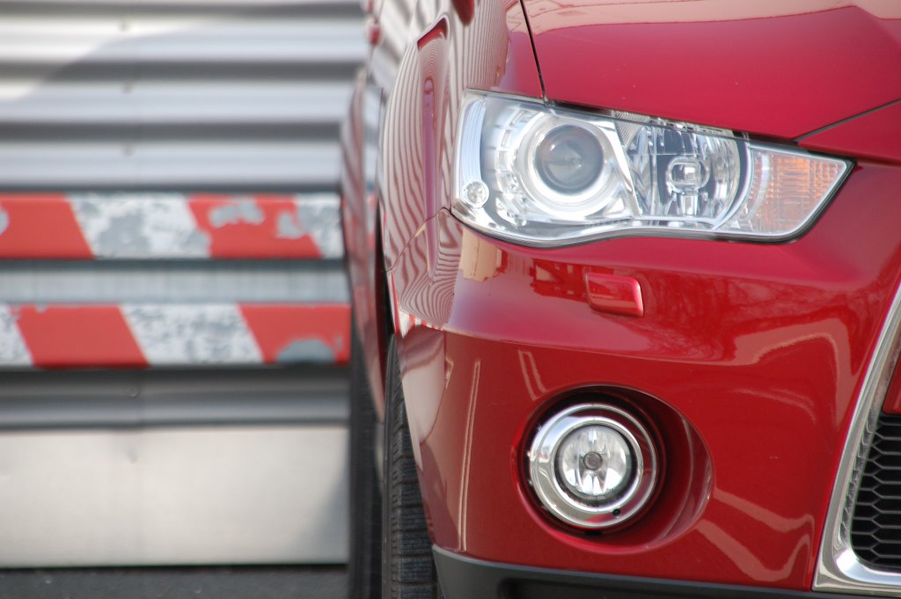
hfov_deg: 7.4
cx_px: 450
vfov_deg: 4.9
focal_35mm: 278
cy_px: 300
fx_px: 6939
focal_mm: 185
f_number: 6
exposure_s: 1/500
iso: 450
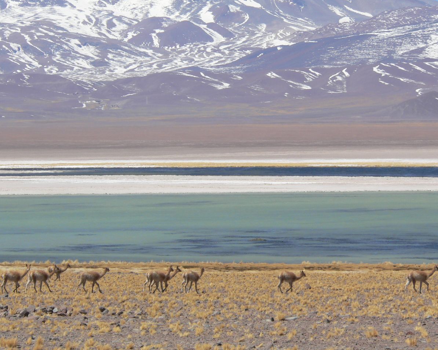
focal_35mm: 227
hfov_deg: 8.5
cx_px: 223
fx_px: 2942
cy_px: 175
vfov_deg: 6.8
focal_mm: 36.1
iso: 100
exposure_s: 1/800
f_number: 6.5
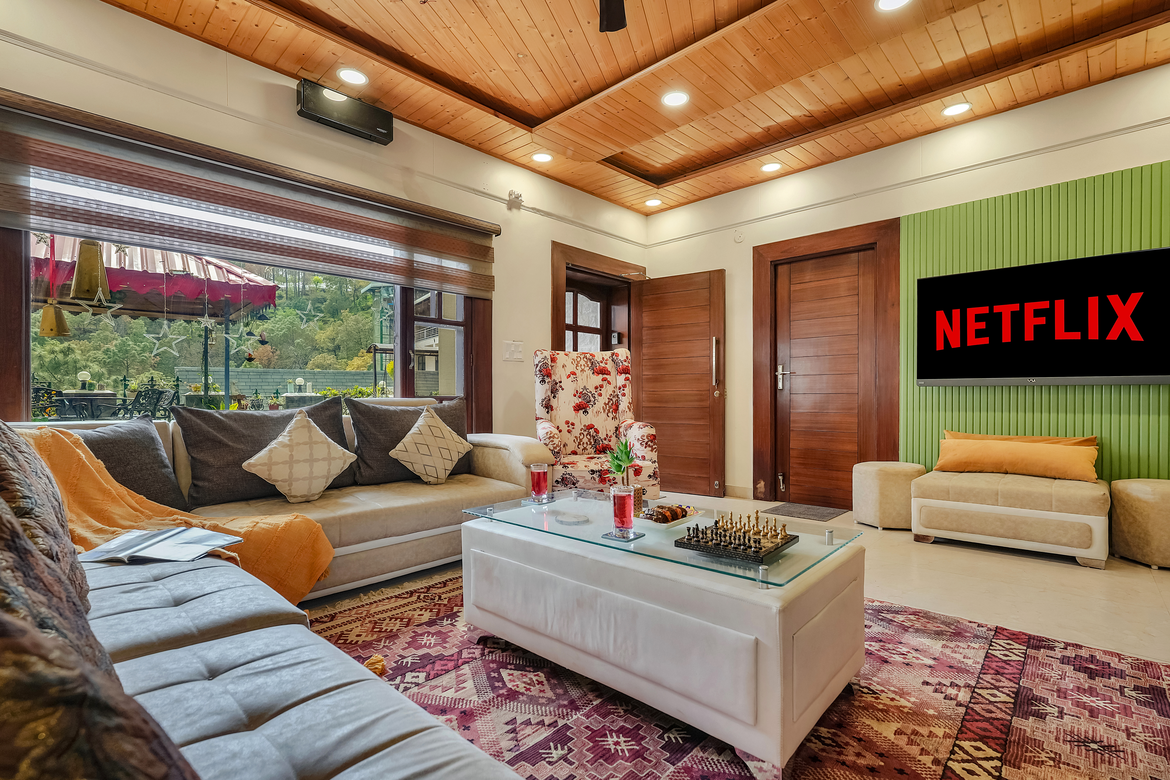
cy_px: 390
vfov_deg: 73.7
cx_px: 585
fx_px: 520
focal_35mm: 16
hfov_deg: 96.7
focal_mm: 16
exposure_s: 1/200
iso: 640
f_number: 5.6
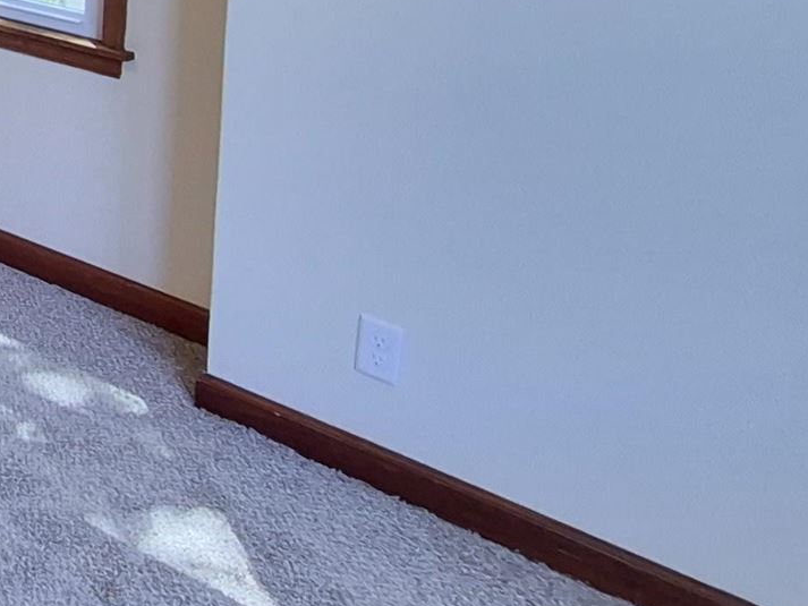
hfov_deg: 24.4
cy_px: -215
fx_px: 1307
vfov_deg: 22.8
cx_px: -478
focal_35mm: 56
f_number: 2.2
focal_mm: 1.74
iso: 500
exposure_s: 1/60
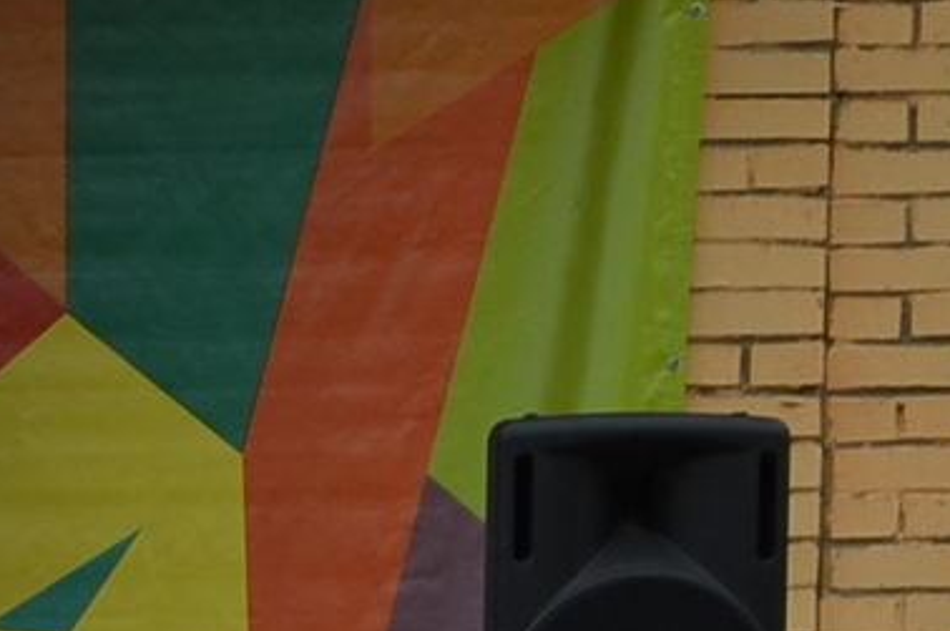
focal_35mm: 469
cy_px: 1911
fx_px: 12360
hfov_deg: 4.3
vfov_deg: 2.9
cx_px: -1312
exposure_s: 1/200
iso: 200
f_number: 7.1
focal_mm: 48
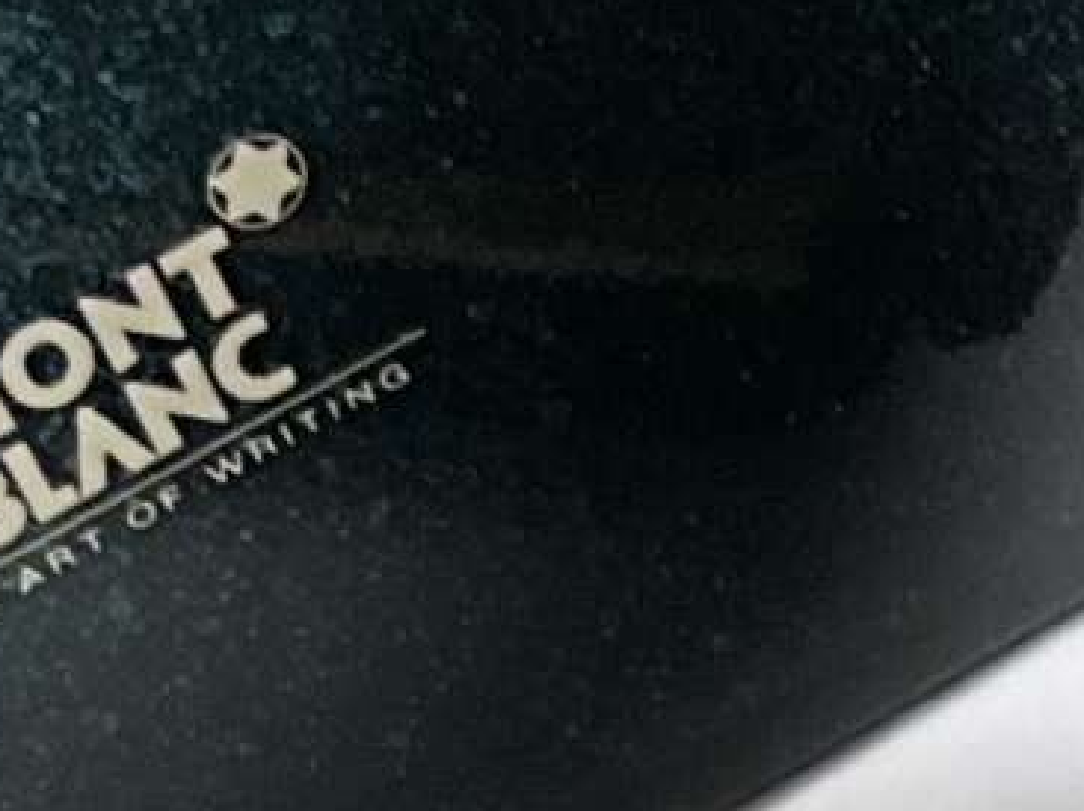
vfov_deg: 7.0
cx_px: 2515
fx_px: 6353
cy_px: 1785
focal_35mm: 203
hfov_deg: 8.9
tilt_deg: -55.2
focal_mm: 3
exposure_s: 1/122
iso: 32
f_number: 1.8
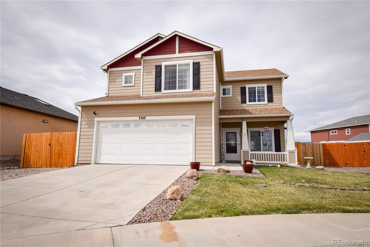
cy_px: 124
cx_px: 185
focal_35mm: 21
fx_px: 216
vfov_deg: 59.5
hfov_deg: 81.2
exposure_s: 1/1000
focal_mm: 14
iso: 200
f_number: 9
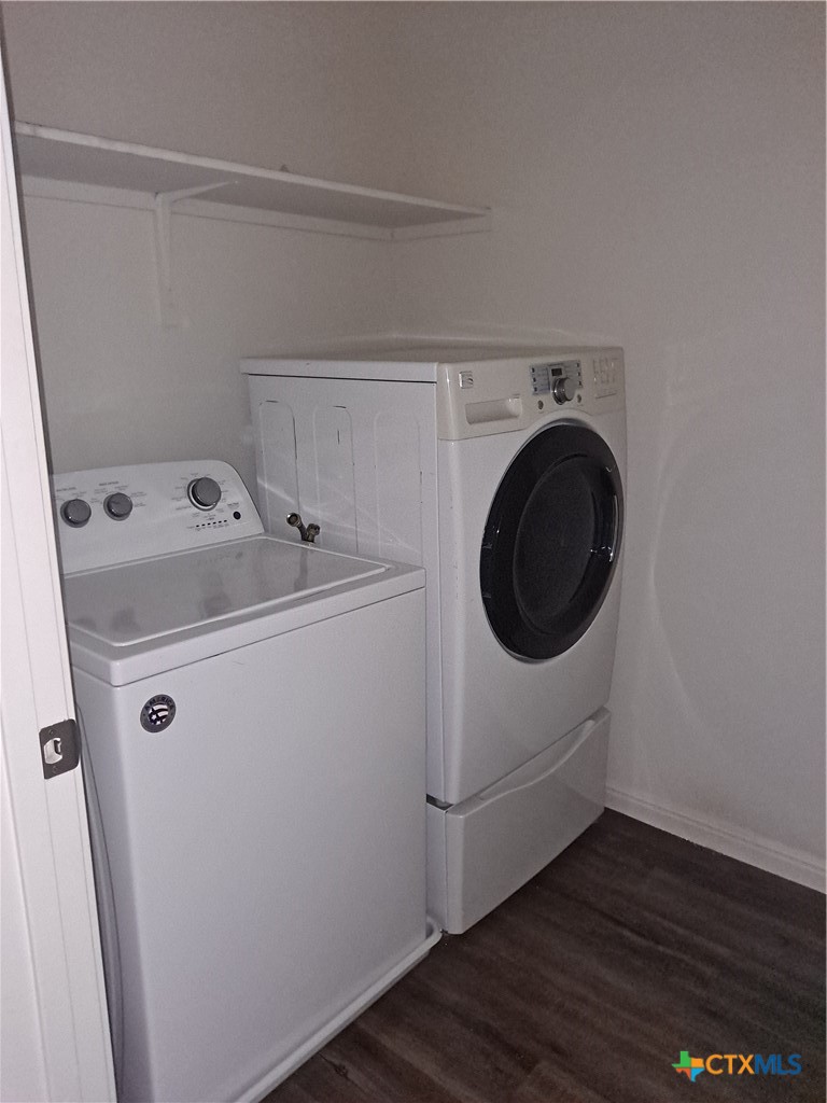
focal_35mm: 25
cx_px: 414
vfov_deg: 69.4
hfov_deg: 54.9
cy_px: 552
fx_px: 796
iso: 400
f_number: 2
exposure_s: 1/50
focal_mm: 4.6
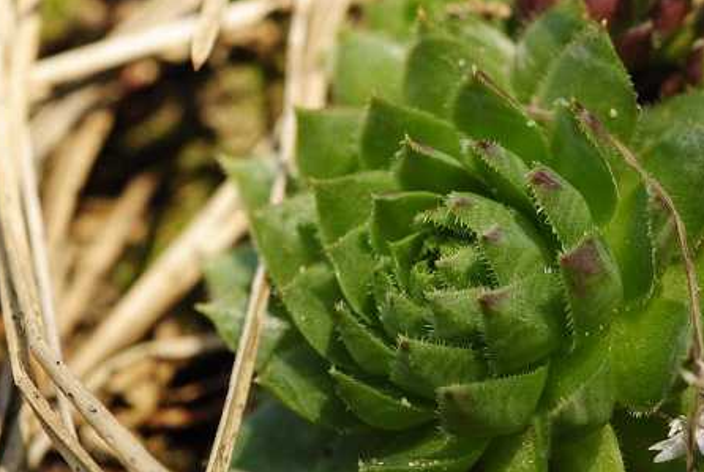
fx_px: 4484
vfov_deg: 6.0
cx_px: 232
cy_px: 216
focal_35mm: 229
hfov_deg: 9.0
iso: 200
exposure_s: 1/80
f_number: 8
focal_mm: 85
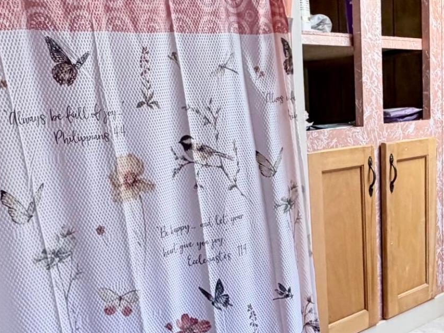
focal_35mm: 48
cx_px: 275
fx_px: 616
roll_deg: +3.3
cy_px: 254
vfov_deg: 29.7
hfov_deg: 39.4
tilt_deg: -12.9
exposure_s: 1/60
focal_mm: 2.22
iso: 250
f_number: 2.2
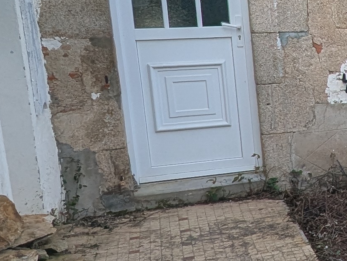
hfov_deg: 22.2
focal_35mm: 64
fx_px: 642
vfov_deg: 23.0
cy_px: 110
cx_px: 577
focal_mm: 1.95
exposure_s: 1/647
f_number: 2.2
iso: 49
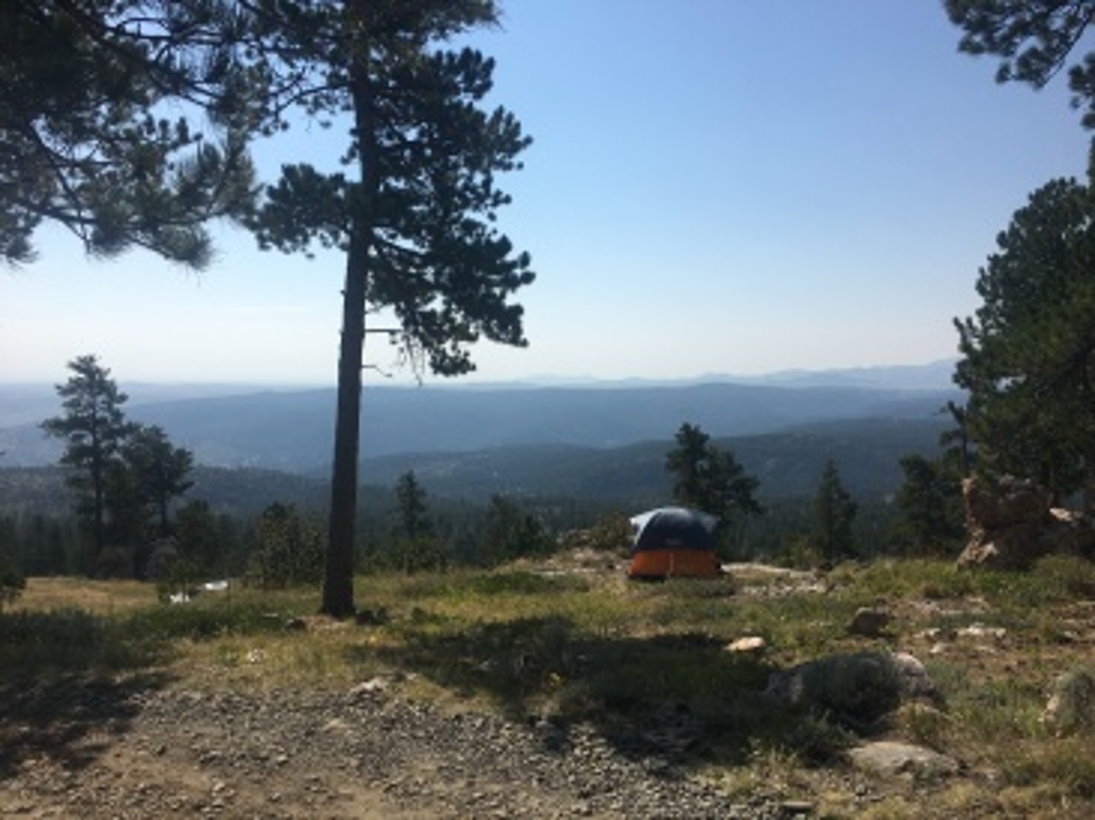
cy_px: 410
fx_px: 917
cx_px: 548
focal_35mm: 29
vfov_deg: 48.2
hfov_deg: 61.7
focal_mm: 4.15
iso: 25
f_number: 2.2
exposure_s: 1/3846
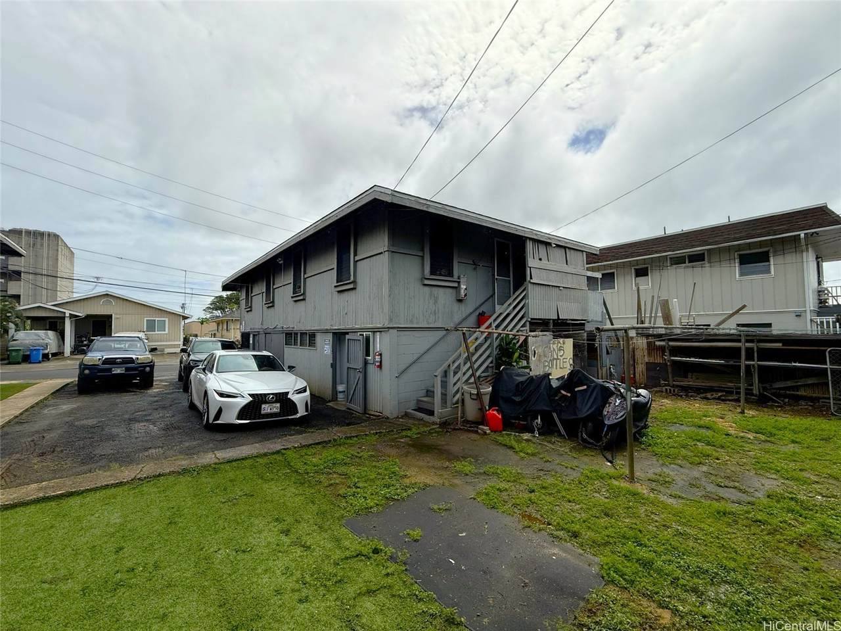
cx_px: 420
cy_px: 316
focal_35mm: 14
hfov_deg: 102.1
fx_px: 340
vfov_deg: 85.7
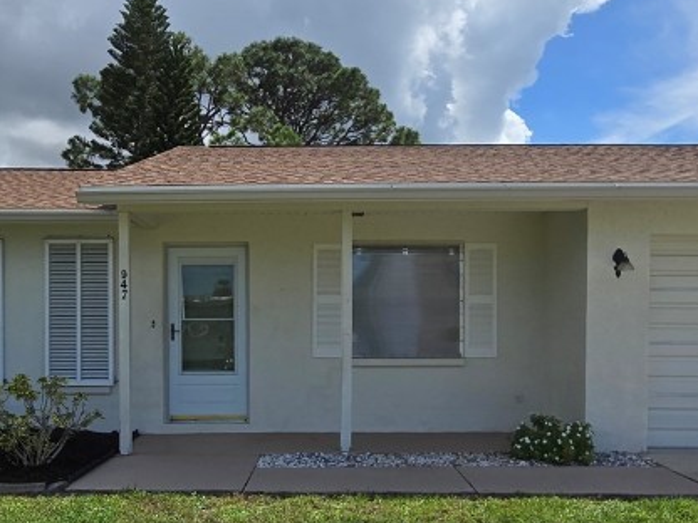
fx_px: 645
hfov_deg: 56.5
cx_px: 294
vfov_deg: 43.5
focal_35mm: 32
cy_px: 349
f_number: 2.2
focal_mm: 2.2
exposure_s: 1/4098
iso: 50
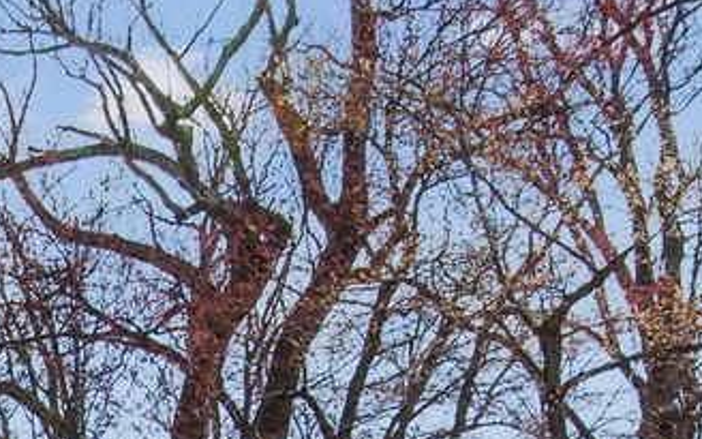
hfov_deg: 19.5
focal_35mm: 86
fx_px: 1645
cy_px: 1088
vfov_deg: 11.9
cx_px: -471
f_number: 8
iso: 200
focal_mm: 16
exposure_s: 1/500
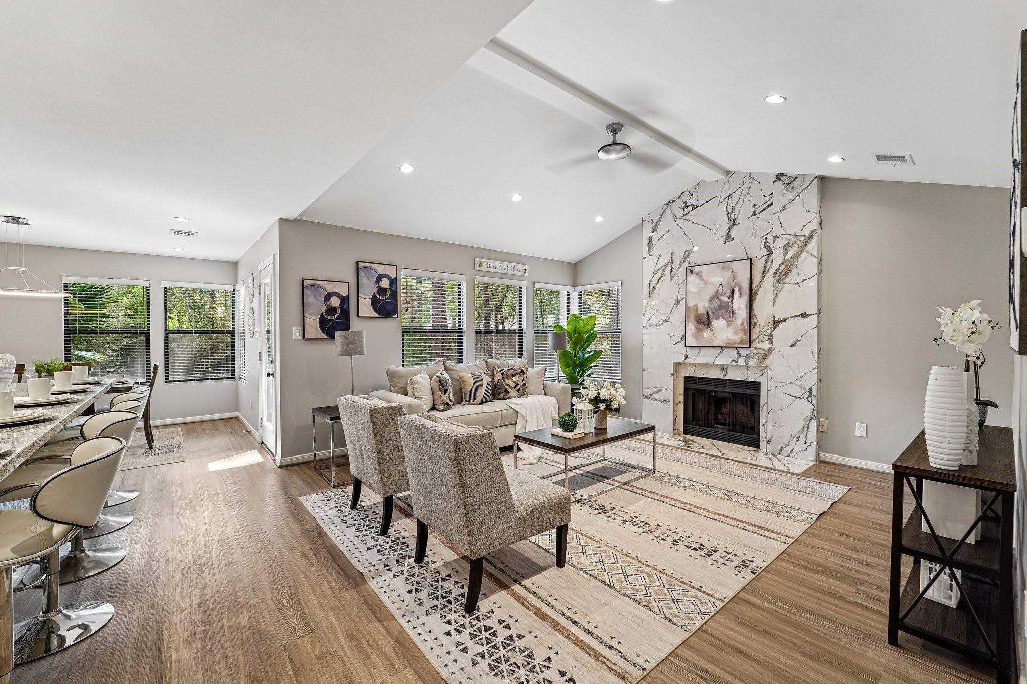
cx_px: 514
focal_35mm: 14
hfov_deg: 104.3
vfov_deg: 81.2
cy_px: 342
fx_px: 399
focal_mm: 14
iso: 500
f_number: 8
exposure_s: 1/20
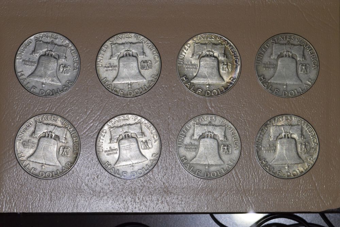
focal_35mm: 135
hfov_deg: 15.2
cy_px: 114
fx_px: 1275
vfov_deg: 10.2
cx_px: 170
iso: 1600
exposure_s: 1/160
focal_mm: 90
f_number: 8
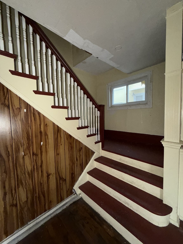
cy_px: 122
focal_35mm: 14
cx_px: 92
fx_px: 99
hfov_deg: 85.7
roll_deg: +1.2
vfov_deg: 102.1
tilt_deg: -4.6
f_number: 2.2
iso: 200
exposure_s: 1/40
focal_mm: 2.22
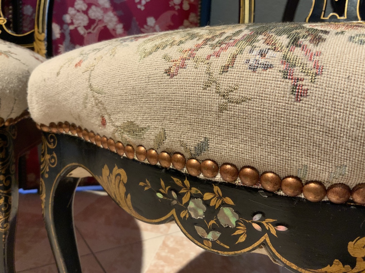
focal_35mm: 29
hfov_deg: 61.7
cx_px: 182
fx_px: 306
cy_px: 136
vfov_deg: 48.2
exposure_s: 1/50
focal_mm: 3
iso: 125
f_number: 1.8
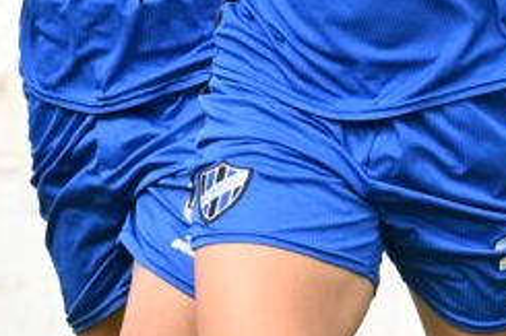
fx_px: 23821
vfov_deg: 0.8
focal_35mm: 1696
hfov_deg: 1.2
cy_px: 95
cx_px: 570
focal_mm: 180
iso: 400
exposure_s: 1/1000
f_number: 4.8
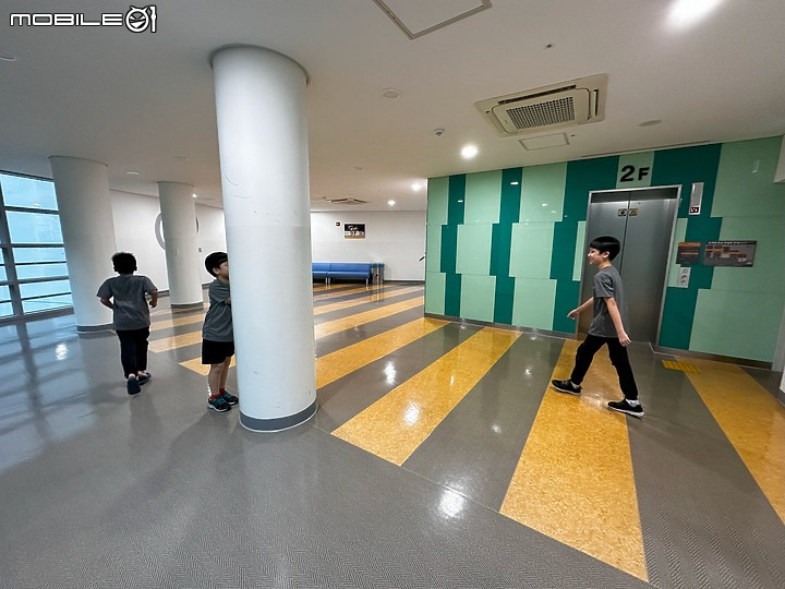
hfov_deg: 102.1
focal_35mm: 14
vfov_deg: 85.7
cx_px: 392
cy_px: 294
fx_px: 317
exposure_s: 1/60
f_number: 2.2
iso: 160
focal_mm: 2.22
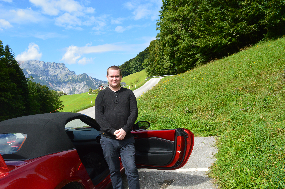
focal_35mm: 27
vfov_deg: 47.8
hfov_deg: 67.4
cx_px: 142
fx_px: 214
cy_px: 94
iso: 400
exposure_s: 1/320
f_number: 10
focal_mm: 18
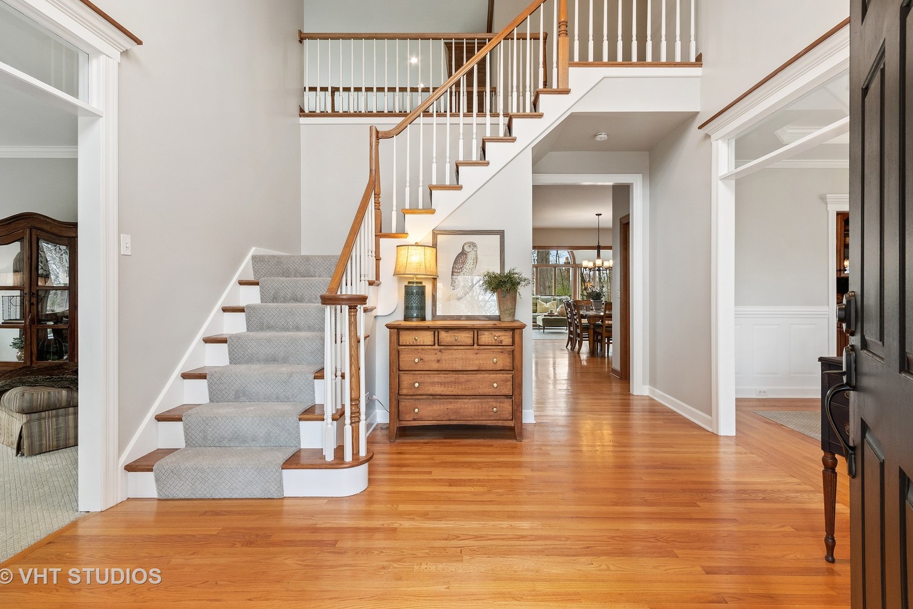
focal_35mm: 16
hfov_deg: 96.6
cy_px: 285
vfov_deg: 73.7
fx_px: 406
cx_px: 432
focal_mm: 10
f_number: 9
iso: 200
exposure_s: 1/6
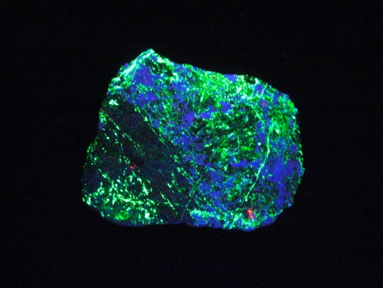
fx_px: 509
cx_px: 192
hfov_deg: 41.2
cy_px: 144
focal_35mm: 46
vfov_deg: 31.5
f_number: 3.1
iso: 800
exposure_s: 1/8
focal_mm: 9.5
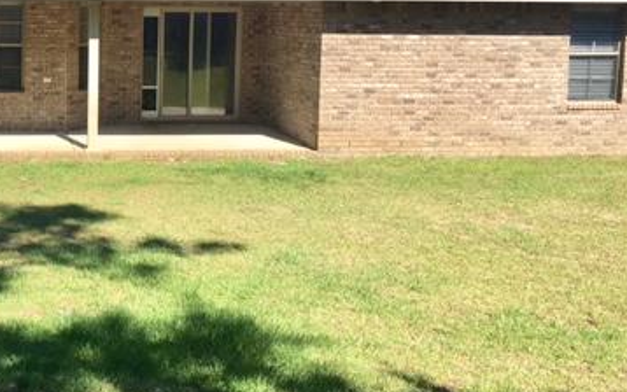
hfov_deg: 35.4
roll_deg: -1.2
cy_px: 93
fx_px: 940
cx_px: 102
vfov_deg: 23.3
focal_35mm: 55
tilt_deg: -3.9
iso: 25
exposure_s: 1/1282
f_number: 2.2
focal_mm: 4.15
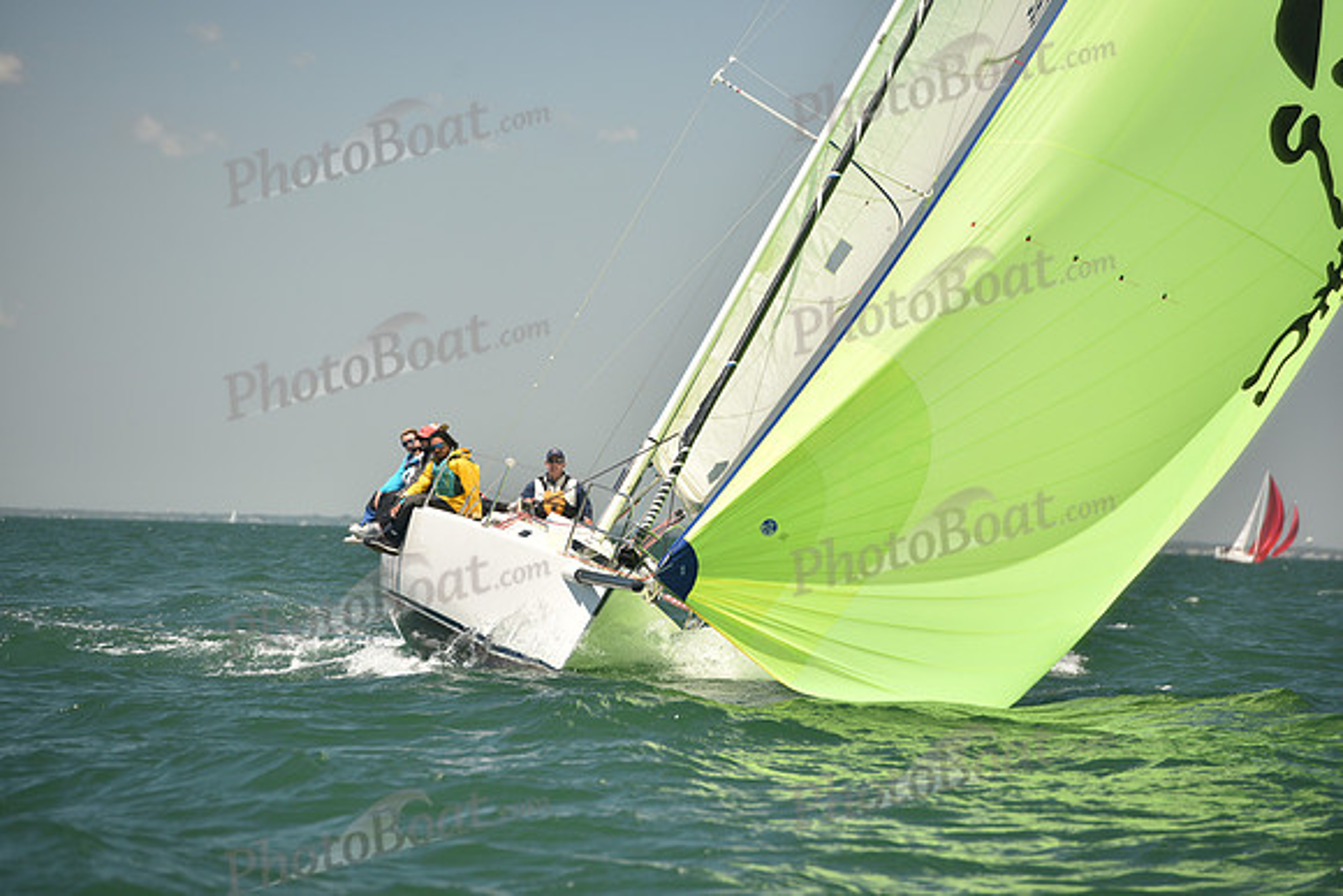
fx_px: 7463
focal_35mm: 200
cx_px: 672
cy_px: 448
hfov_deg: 10.3
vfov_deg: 6.9
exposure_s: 1/800
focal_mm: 200
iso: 250
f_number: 5
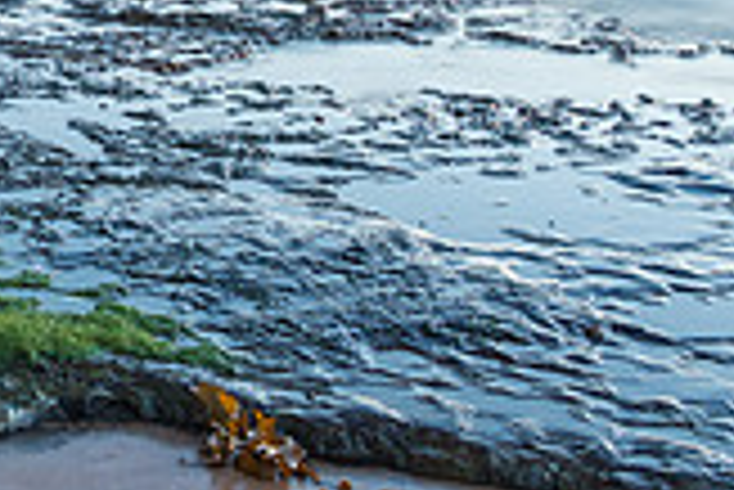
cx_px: -360
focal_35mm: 115
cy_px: -146
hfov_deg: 16.3
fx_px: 2347
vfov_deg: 11.6
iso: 320
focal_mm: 32
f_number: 7.1
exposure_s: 8
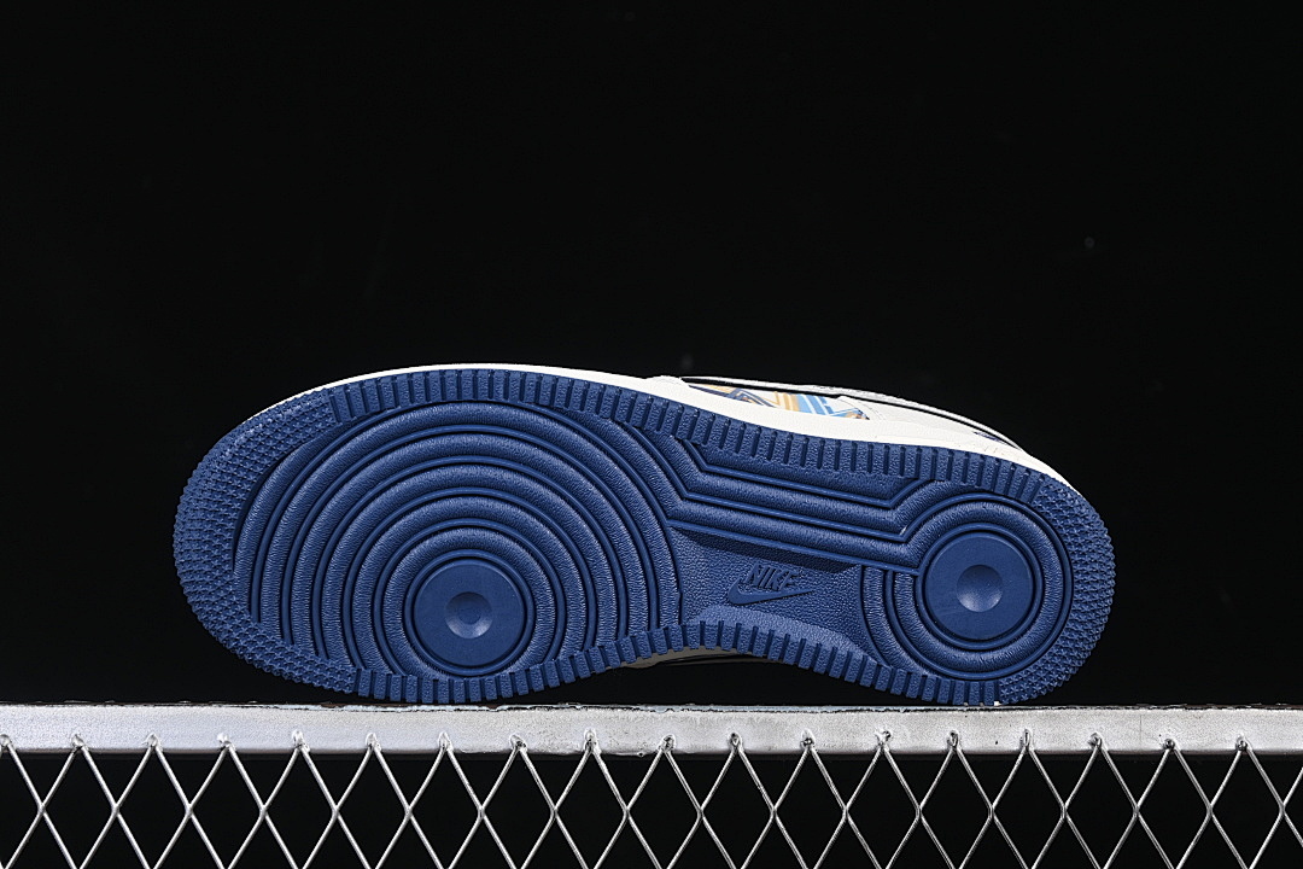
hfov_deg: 27.0
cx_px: 652
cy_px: 434
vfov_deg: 18.2
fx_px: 2714
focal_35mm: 75
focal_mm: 50
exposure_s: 1/60
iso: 160
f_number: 6.3
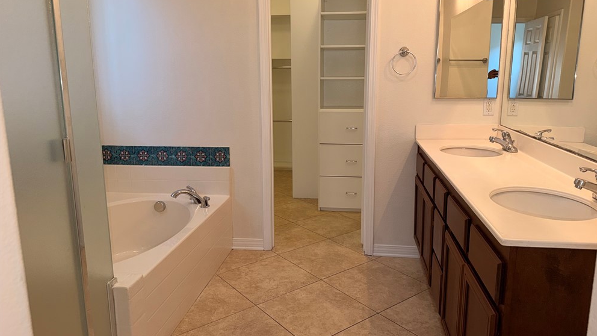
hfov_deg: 69.8
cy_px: 149
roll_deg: +0.7
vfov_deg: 42.8
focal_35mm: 27
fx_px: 427
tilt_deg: -10.5
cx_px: 306
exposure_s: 1/120
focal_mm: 6.76
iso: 100
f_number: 1.78
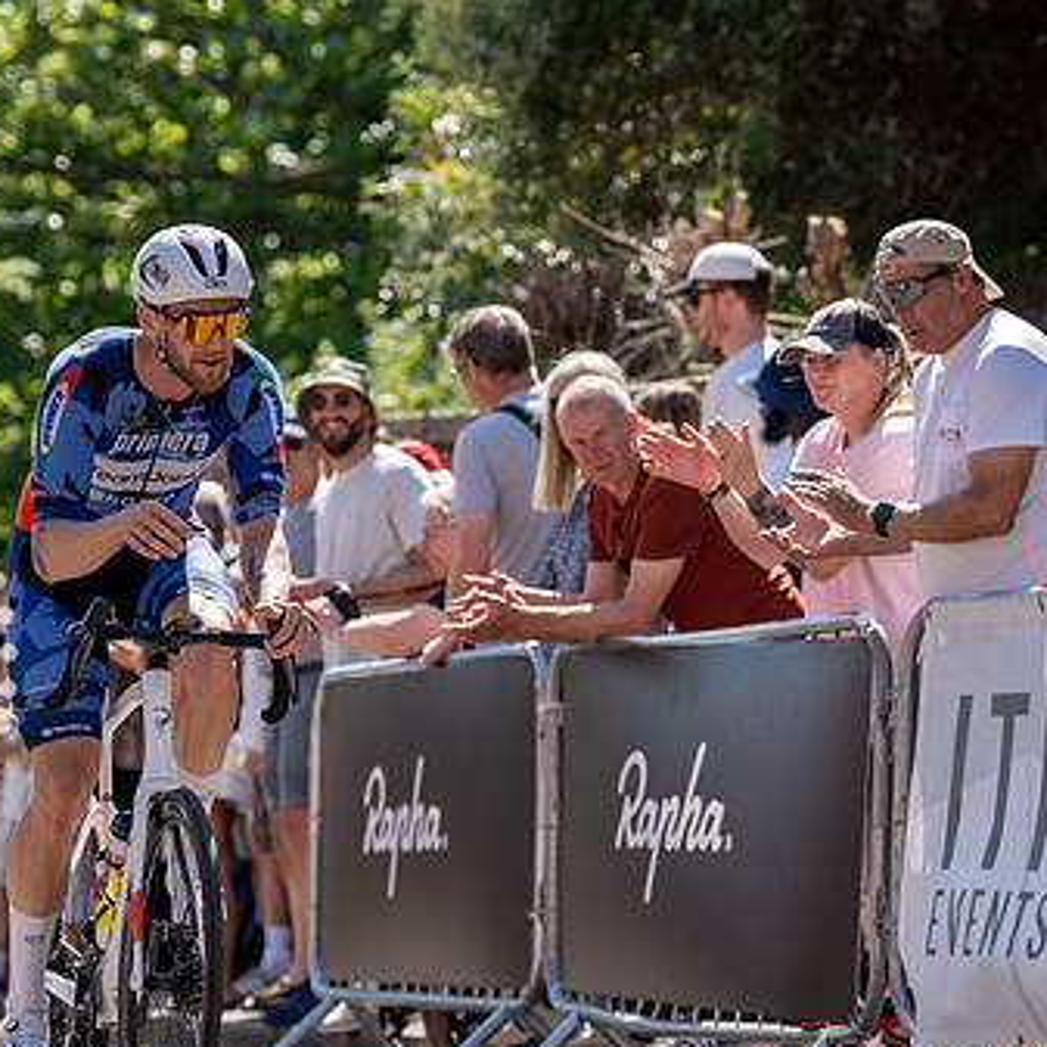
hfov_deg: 10.0
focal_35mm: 174
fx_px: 5954
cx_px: 208
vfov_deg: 10.0
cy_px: 499
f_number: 3.5
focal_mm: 119
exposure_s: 1/1000
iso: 160
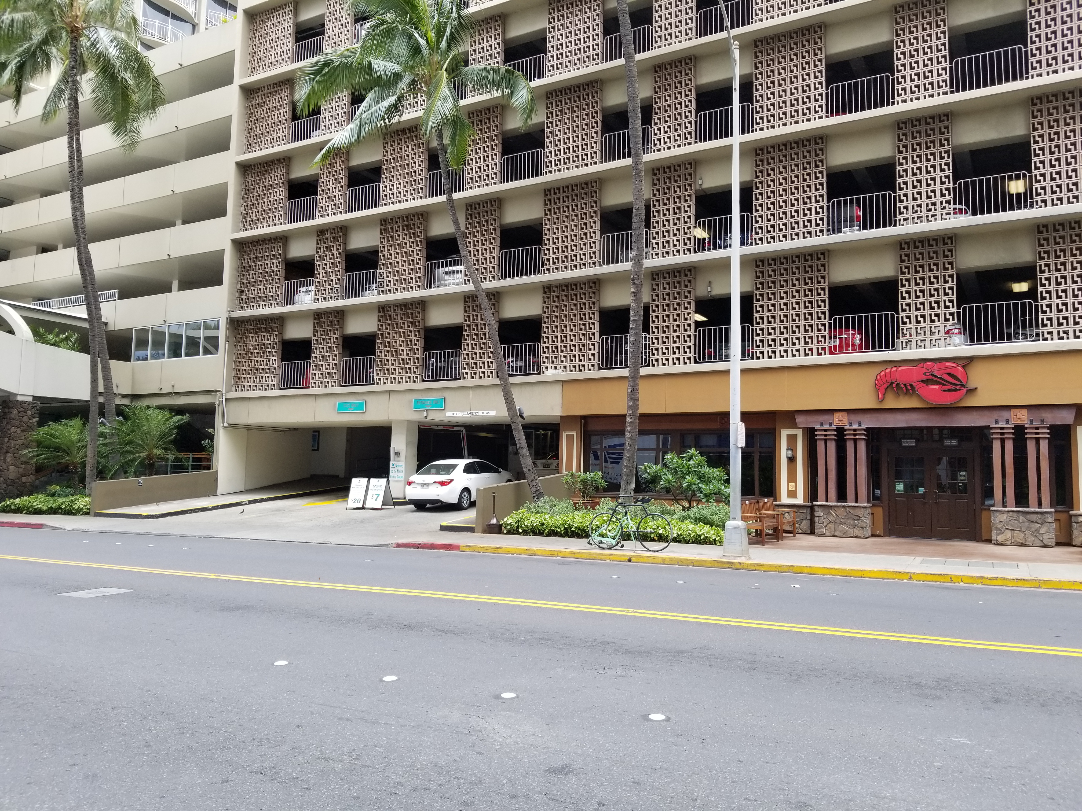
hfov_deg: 67.3
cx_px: 541
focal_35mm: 26
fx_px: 813
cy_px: 406
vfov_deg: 53.1
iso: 50
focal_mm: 4.25
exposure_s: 1/492
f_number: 1.7
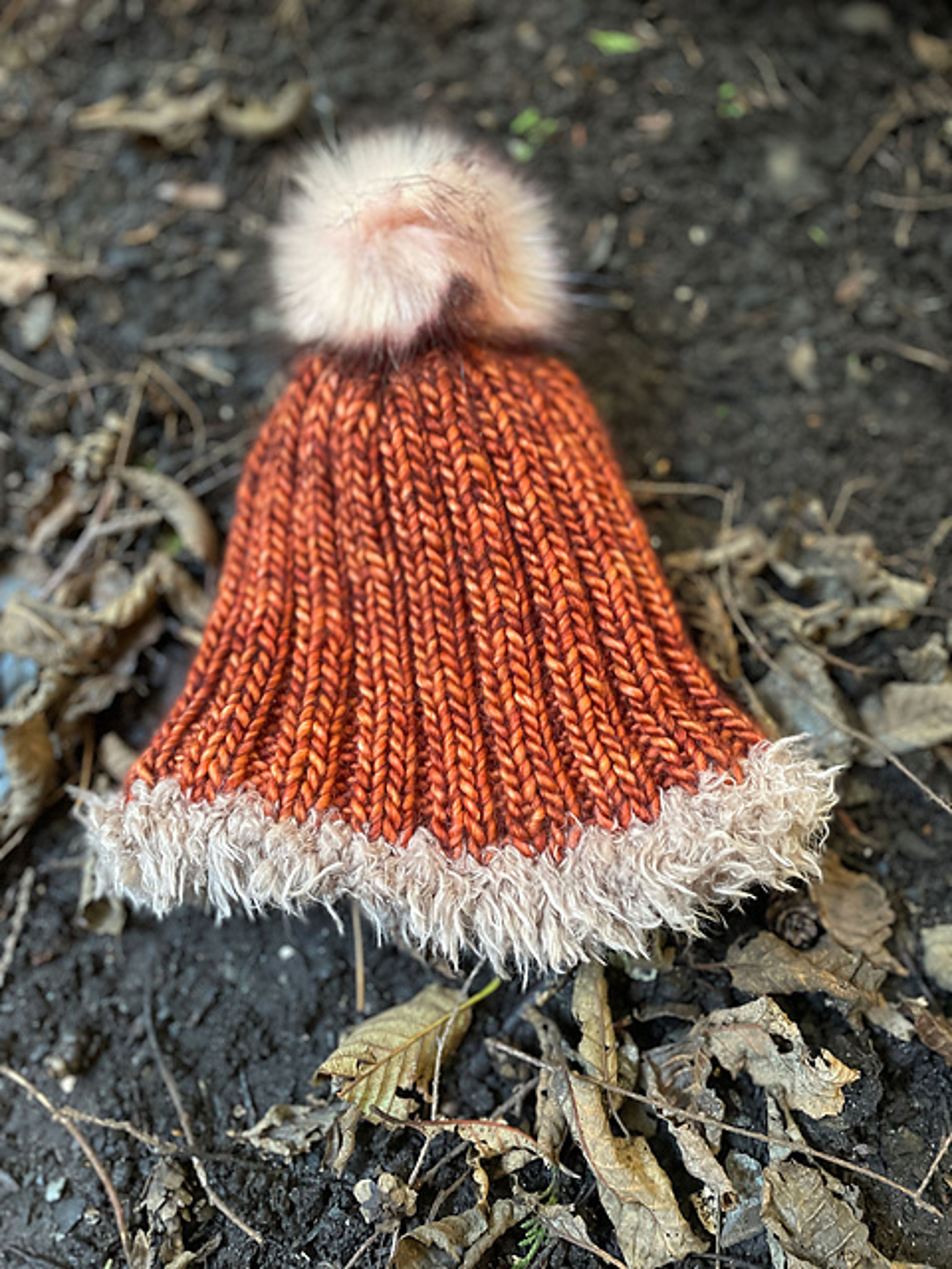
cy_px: 634
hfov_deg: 53.1
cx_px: 476
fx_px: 953
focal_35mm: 26
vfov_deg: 67.3
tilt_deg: -47.8
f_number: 1.6
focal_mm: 4.2
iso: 640
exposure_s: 1/30
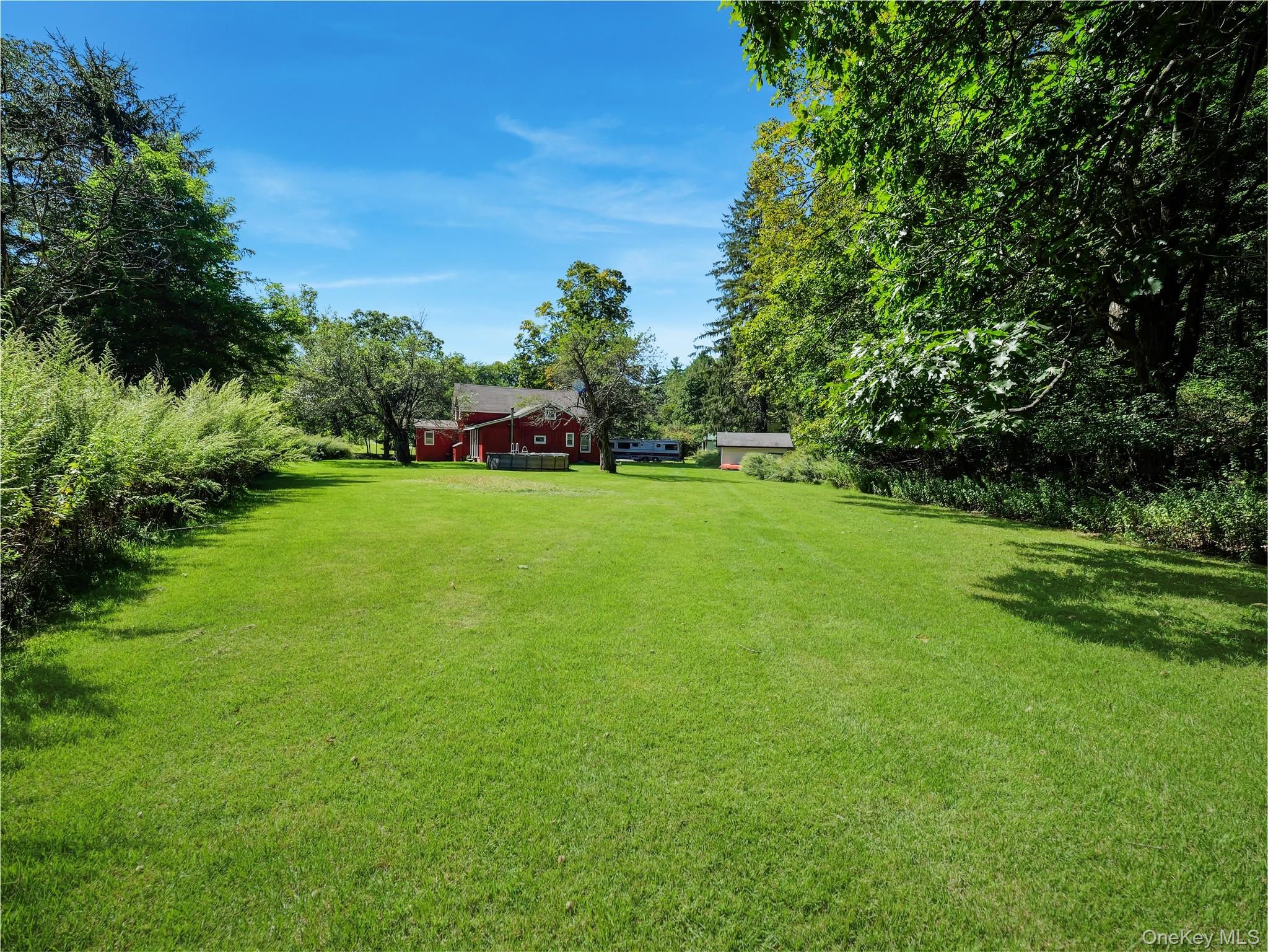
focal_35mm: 14
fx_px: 513
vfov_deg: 85.7
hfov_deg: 102.1
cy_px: 476
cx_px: 634
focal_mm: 7
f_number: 3.5
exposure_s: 1/250
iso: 200
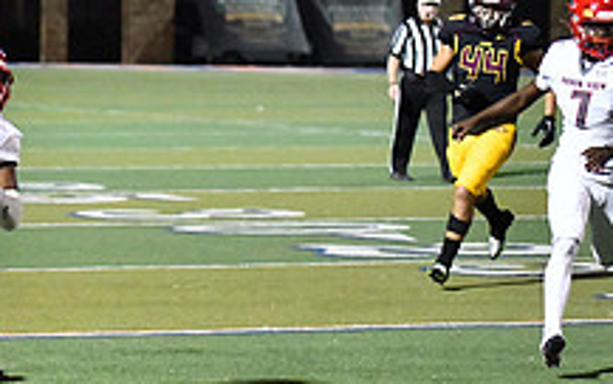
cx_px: -73
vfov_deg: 5.4
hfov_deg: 8.5
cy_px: 208
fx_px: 4096
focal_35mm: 245
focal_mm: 90
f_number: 2.8
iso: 14400
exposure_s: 1/3200
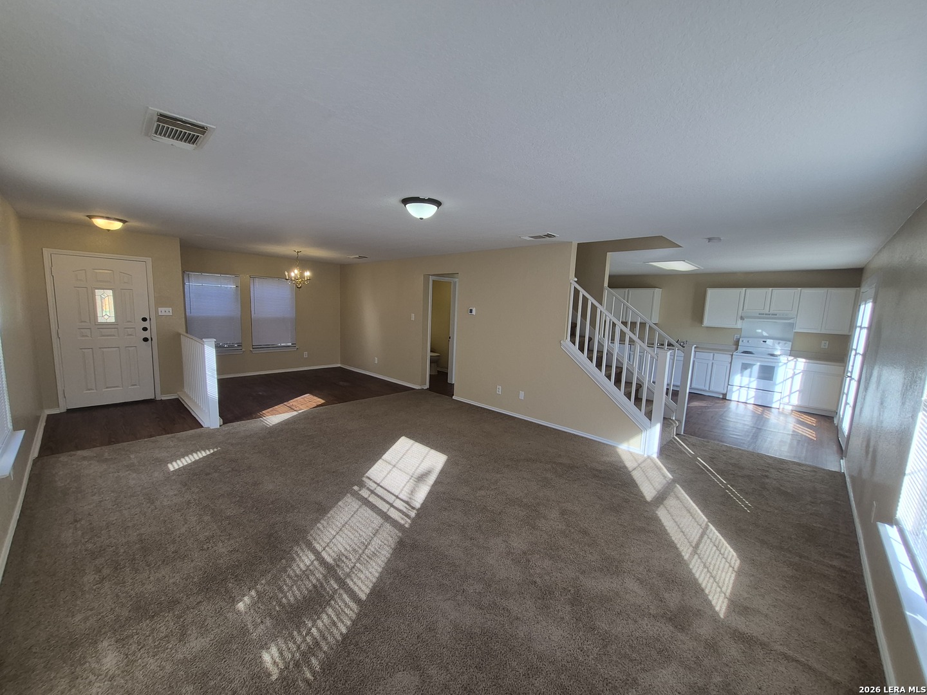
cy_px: 348
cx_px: 464
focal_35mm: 13
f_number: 2.2
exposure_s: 1/120
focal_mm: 1.74
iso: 50
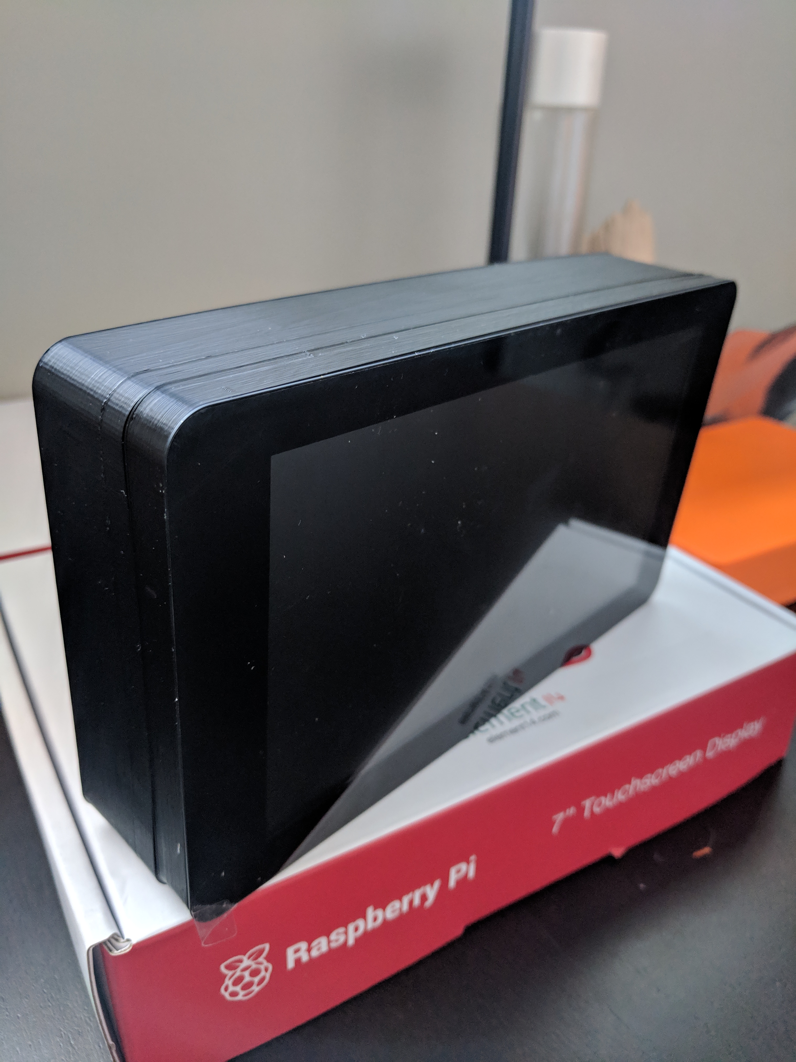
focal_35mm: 26
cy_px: 531
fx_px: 797
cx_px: 398
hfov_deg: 53.1
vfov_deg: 67.3
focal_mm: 4.67
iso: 463
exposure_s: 1/60
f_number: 2
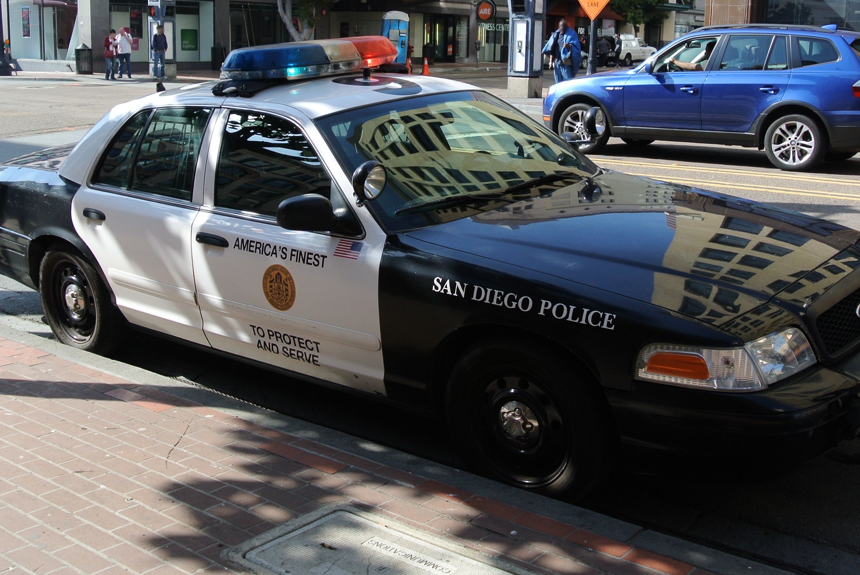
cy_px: 233
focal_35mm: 42
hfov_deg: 46.4
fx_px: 1004
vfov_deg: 31.9
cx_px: 430
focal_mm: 11.4
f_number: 4.5
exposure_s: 1/320
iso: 100
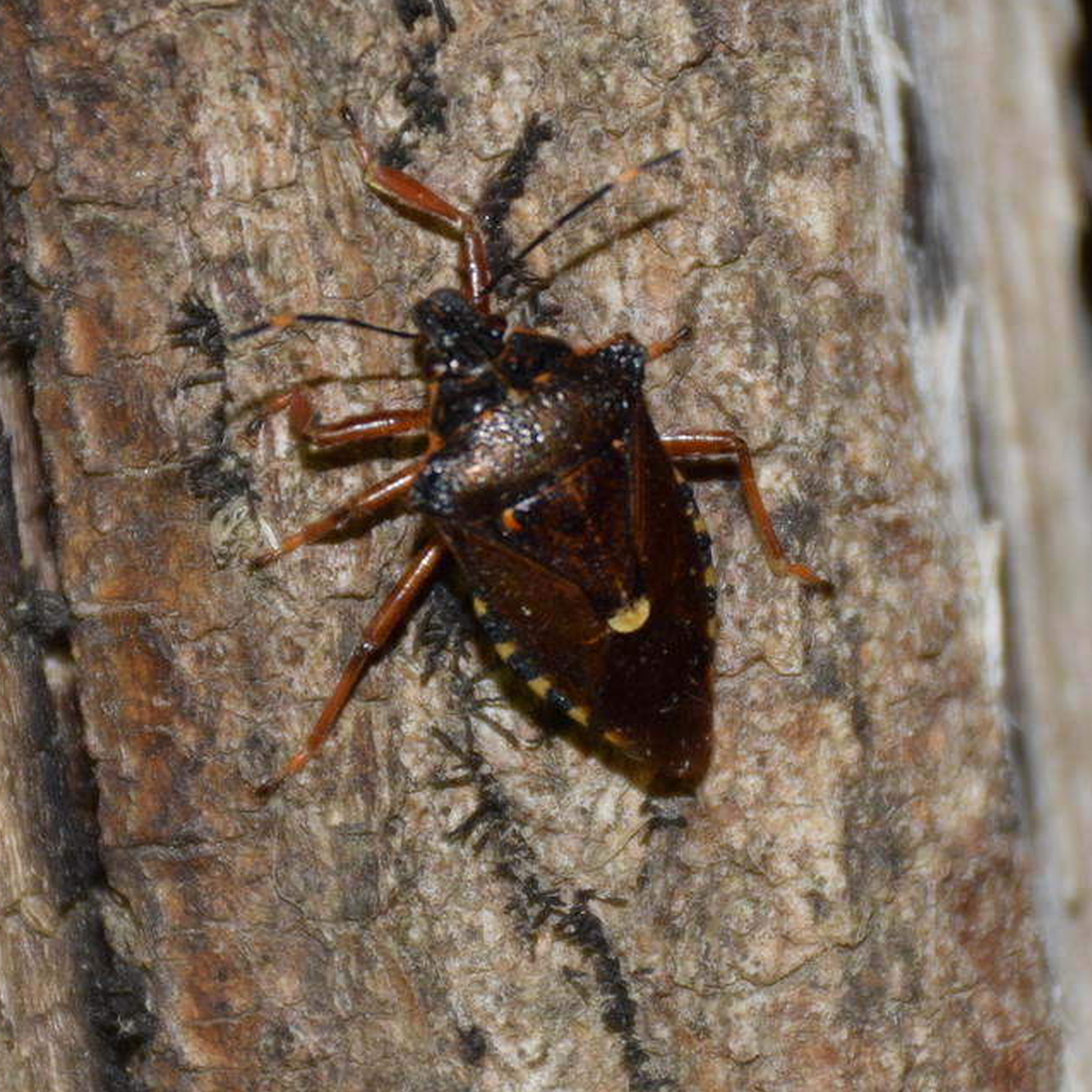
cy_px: 545
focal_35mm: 269
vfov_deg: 6.5
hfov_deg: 6.5
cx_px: 666
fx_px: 9601
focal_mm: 140
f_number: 7.1
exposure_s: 1/60
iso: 320
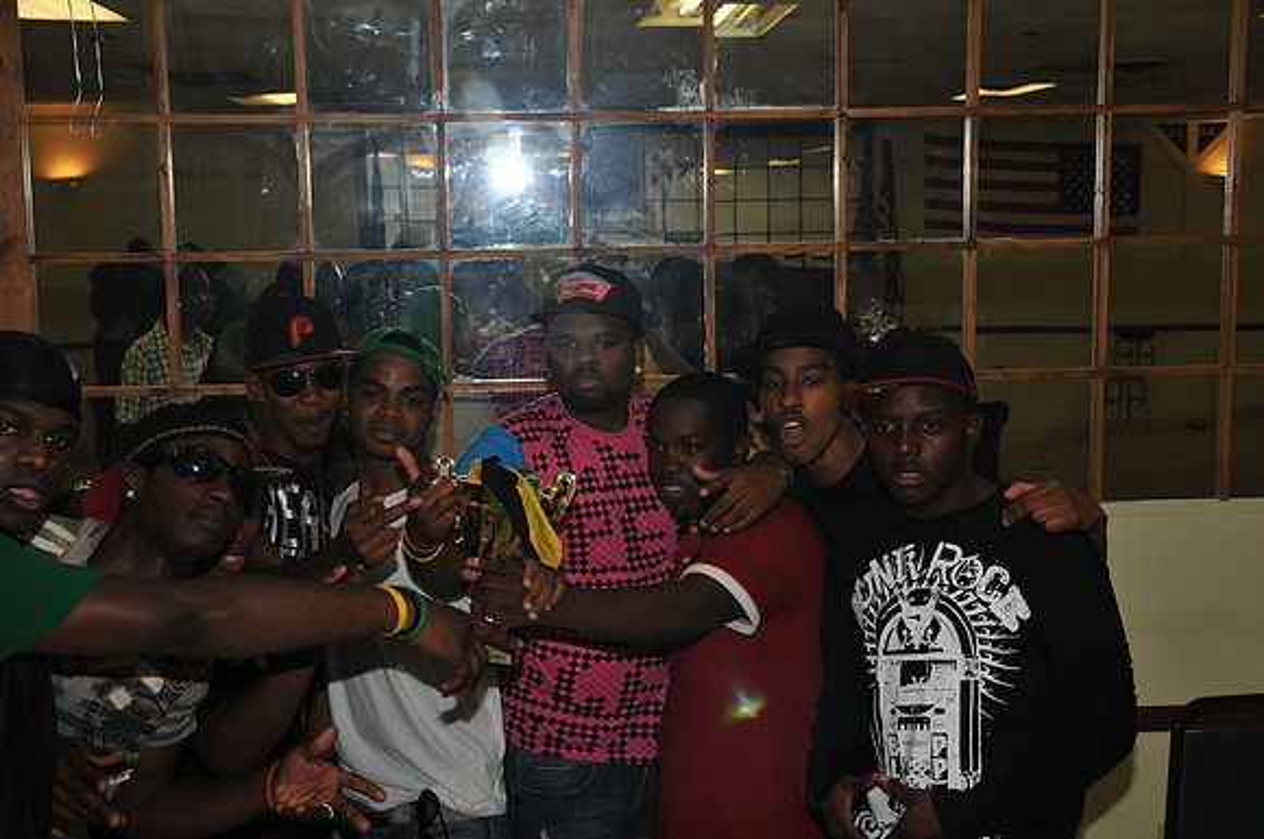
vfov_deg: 26.4
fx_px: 1788
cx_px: 632
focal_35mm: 51
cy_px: 420
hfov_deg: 38.9
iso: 320
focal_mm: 34
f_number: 5
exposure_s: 1/250
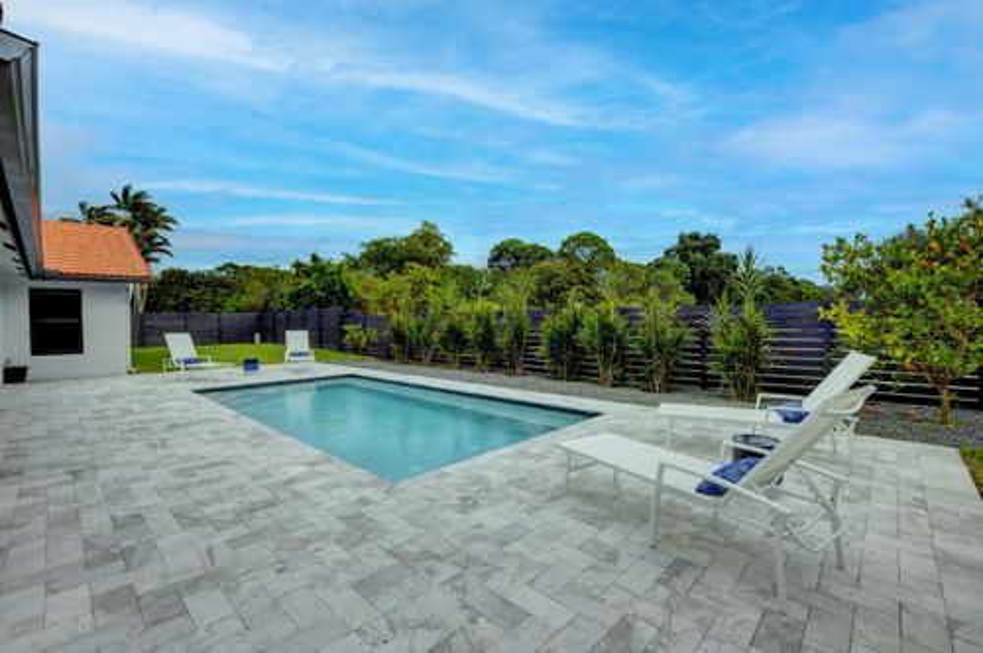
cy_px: 326
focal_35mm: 15
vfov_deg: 77.2
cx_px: 492
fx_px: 409
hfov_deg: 100.5
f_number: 13
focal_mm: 10
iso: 640
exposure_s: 1/1250
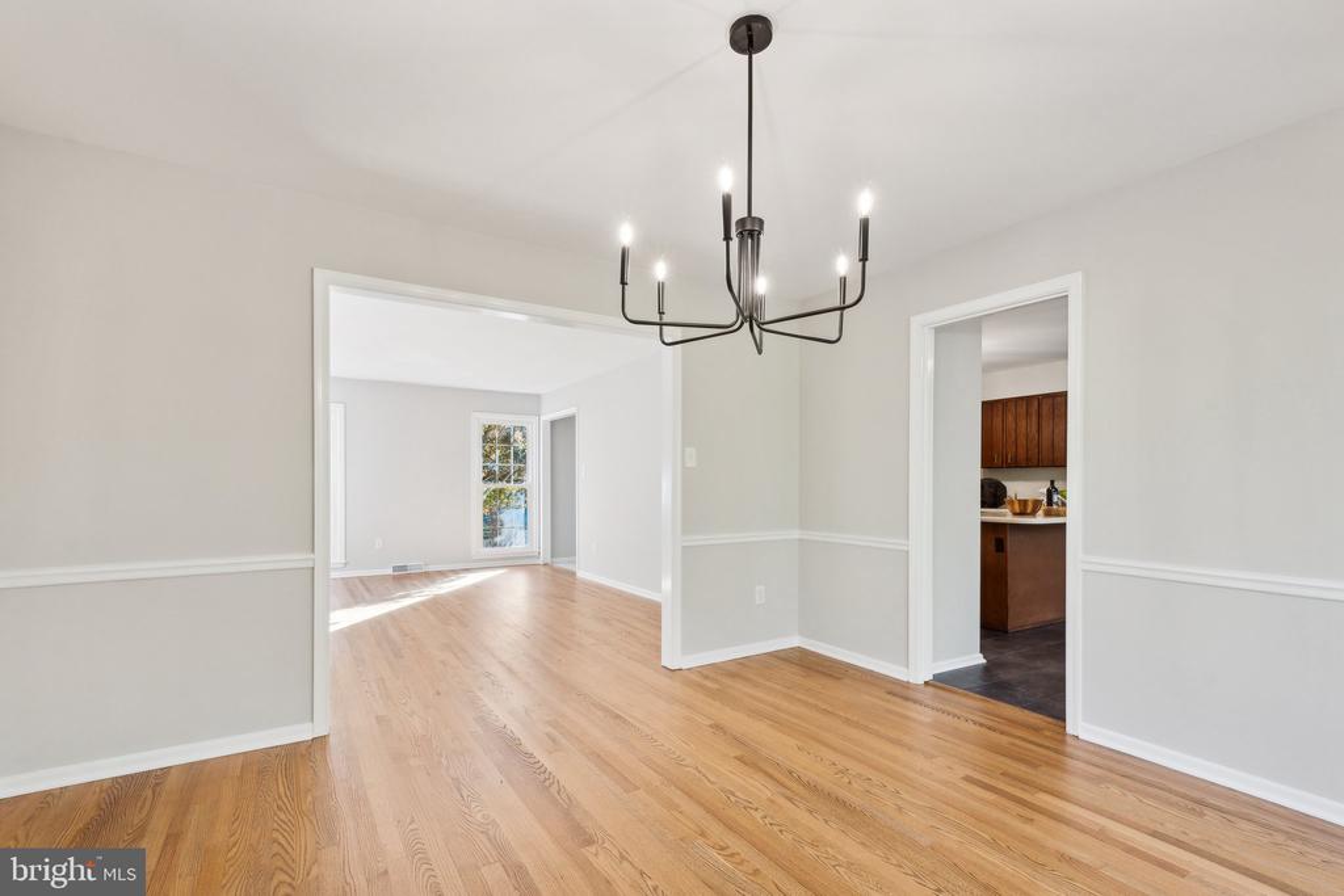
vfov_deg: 73.8
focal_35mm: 16
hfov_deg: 96.7
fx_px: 597
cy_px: 448
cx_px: 672
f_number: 8
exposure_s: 1/15
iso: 200
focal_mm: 16
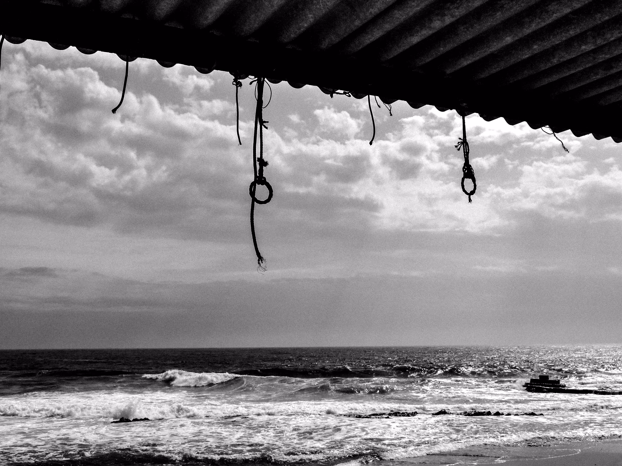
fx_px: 809
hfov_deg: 42.1
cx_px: 311
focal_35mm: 45
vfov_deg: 32.2
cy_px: 233
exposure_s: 1/800
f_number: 10
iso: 100
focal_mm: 7.6
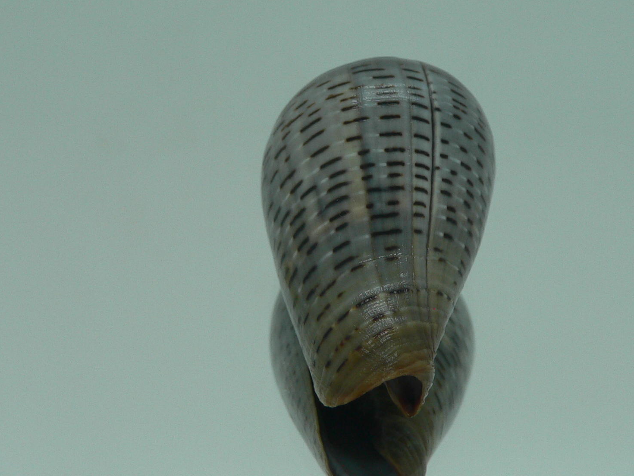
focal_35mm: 48
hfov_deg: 39.5
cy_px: 245
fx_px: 879
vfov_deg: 30.3
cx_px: 386
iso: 80
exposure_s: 1/60
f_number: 2.8
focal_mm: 4.6
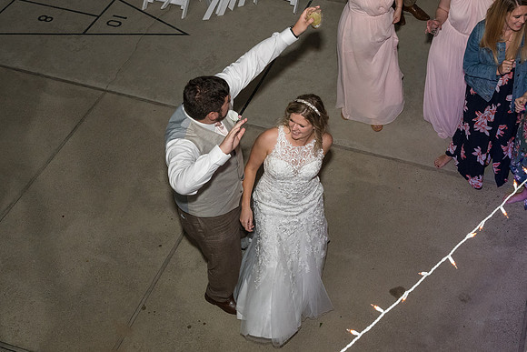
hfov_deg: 40.1
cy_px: 143
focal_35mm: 49
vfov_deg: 27.4
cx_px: 313
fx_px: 719
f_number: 7.1
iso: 2000
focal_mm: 26
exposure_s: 1/80
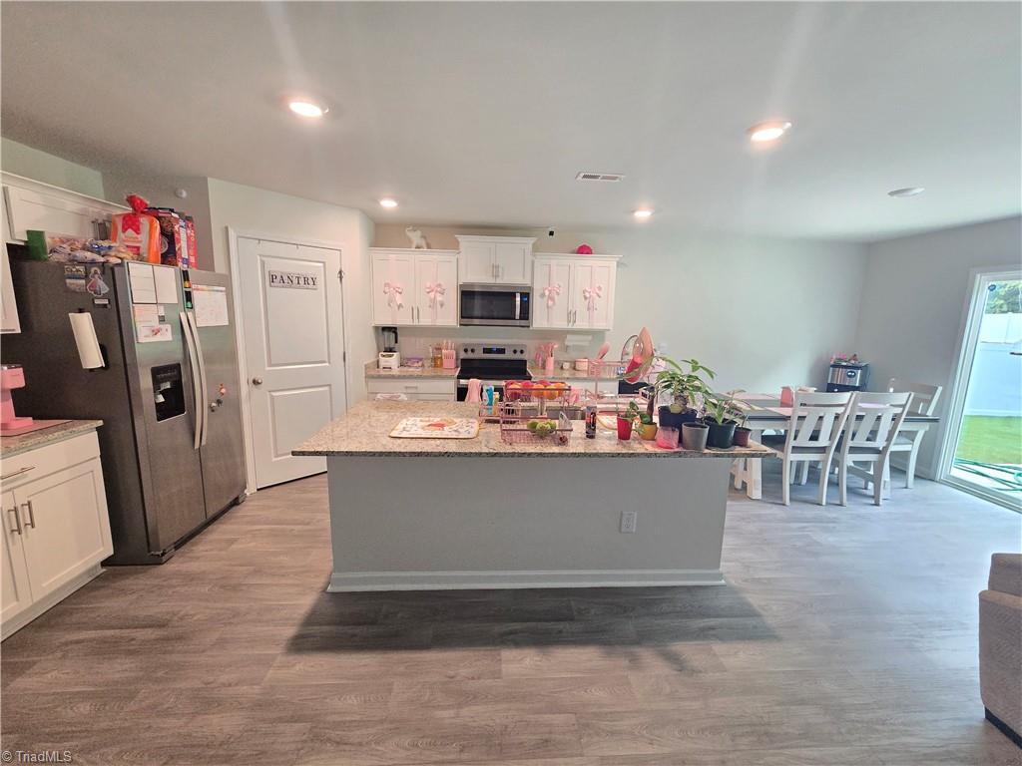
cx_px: 511
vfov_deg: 89.9
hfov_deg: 106.2
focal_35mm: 13
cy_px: 383
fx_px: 384
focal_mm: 2.2
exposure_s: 1/60
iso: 400
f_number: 2.2
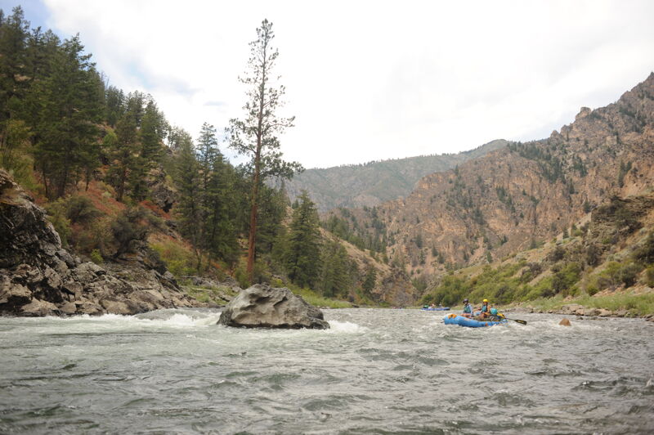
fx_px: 635
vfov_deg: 37.8
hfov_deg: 54.5
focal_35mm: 35
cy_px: 218
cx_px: 327
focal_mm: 35
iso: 200
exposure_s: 1/640
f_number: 4.5
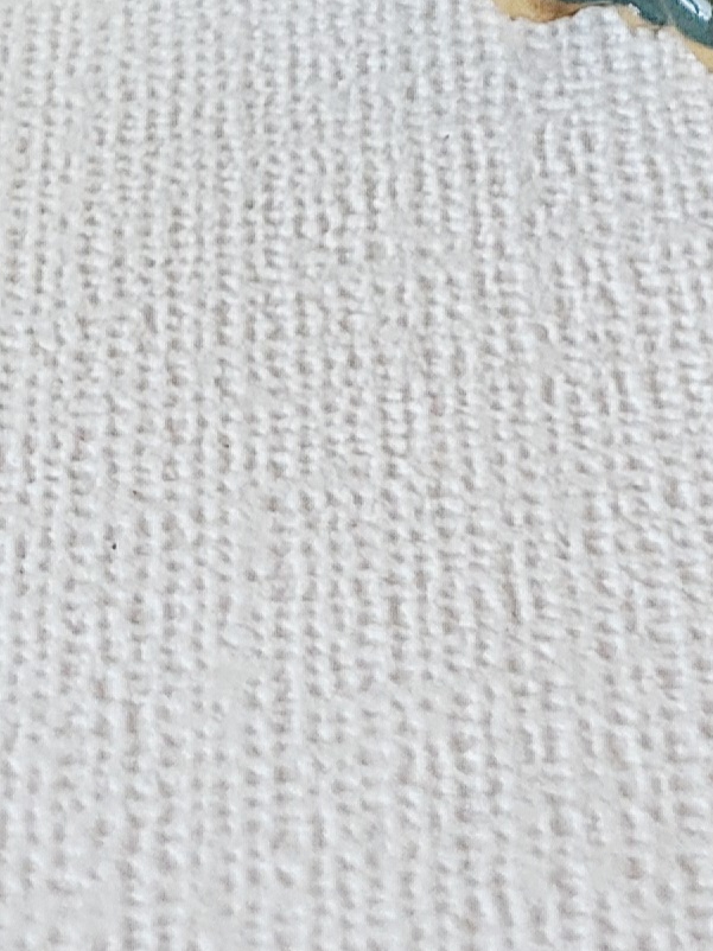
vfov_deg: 14.7
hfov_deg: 12.6
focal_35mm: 113
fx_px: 3105
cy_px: -896
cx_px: 1000
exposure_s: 1/101
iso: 160
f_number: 1.8
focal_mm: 4.25
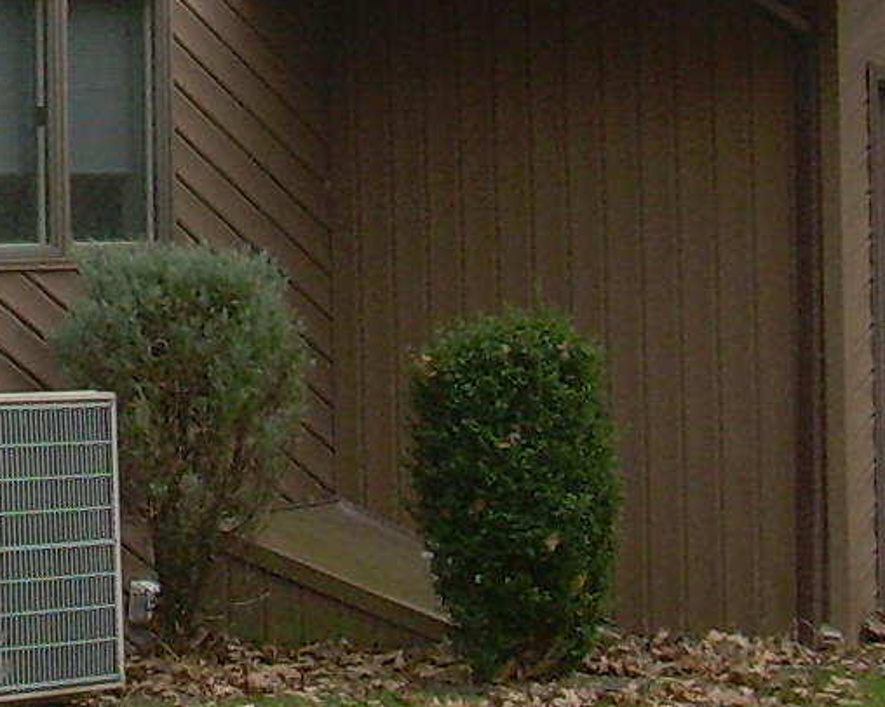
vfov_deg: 9.2
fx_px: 4346
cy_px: -176
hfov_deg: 11.2
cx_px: -425
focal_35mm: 166
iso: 50
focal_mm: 6.3
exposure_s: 1/149
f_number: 4.6
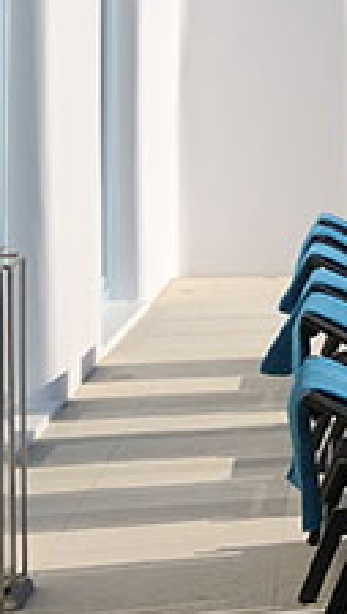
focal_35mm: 100
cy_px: 68
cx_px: 1243
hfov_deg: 8.5
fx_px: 1631
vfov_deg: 20.9
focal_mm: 14
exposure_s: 1/250
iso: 200
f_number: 16
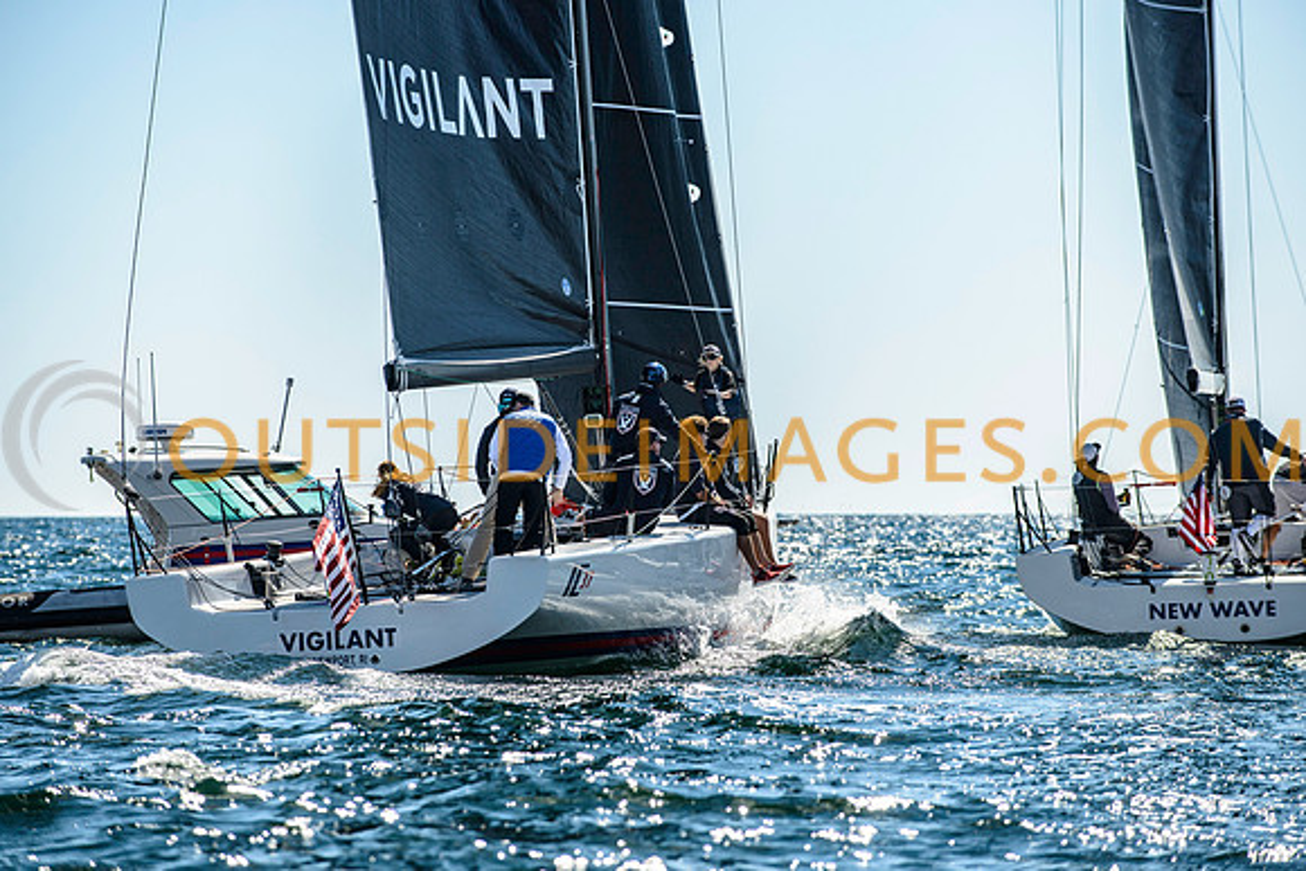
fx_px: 6674
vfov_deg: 7.5
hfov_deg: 11.2
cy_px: 436
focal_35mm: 184
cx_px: 653
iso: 250
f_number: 5
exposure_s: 1/2500
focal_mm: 175
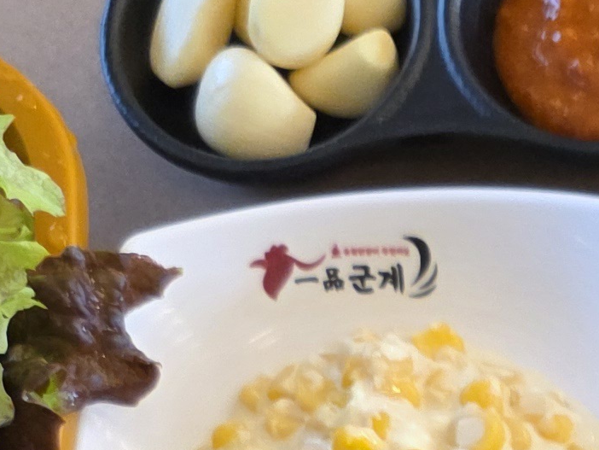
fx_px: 2268
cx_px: 945
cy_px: 1067
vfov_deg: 10.0
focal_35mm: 131
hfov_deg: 13.9
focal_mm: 6.3
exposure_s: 1/120
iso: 400
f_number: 1.7
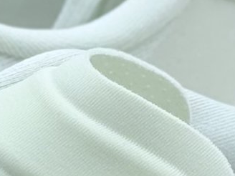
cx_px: -39
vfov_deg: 9.5
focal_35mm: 156
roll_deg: -0.5
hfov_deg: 12.4
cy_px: 123
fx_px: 1059
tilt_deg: -26.0
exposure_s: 1/778
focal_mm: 6.76
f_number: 1.78
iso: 64
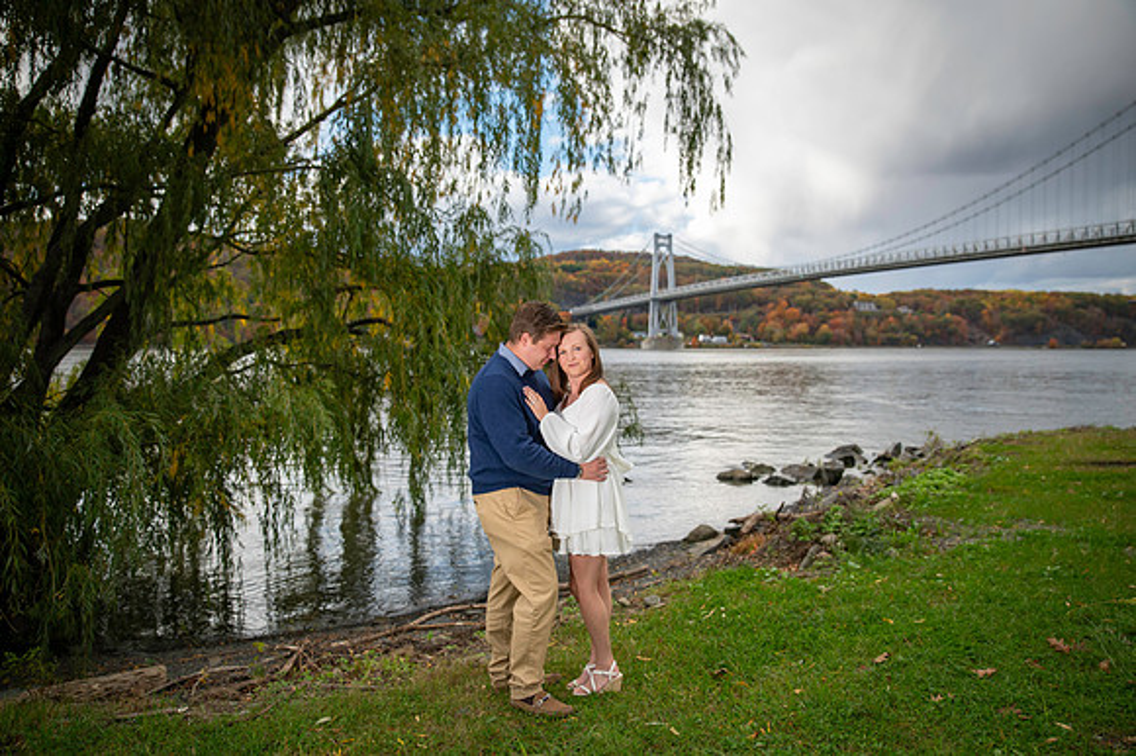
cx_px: 568
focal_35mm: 27
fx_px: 837
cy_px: 378
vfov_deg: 48.6
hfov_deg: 68.3
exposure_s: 1/5000
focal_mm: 26
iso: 640
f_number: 2.8
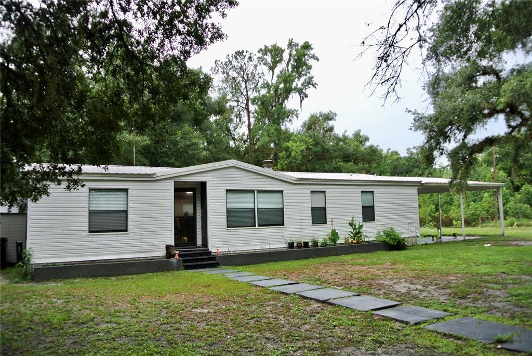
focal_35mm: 27
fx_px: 399
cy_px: 178
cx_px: 266
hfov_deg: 67.3
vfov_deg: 48.0
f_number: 3.5
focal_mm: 10
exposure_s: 1/200
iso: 200
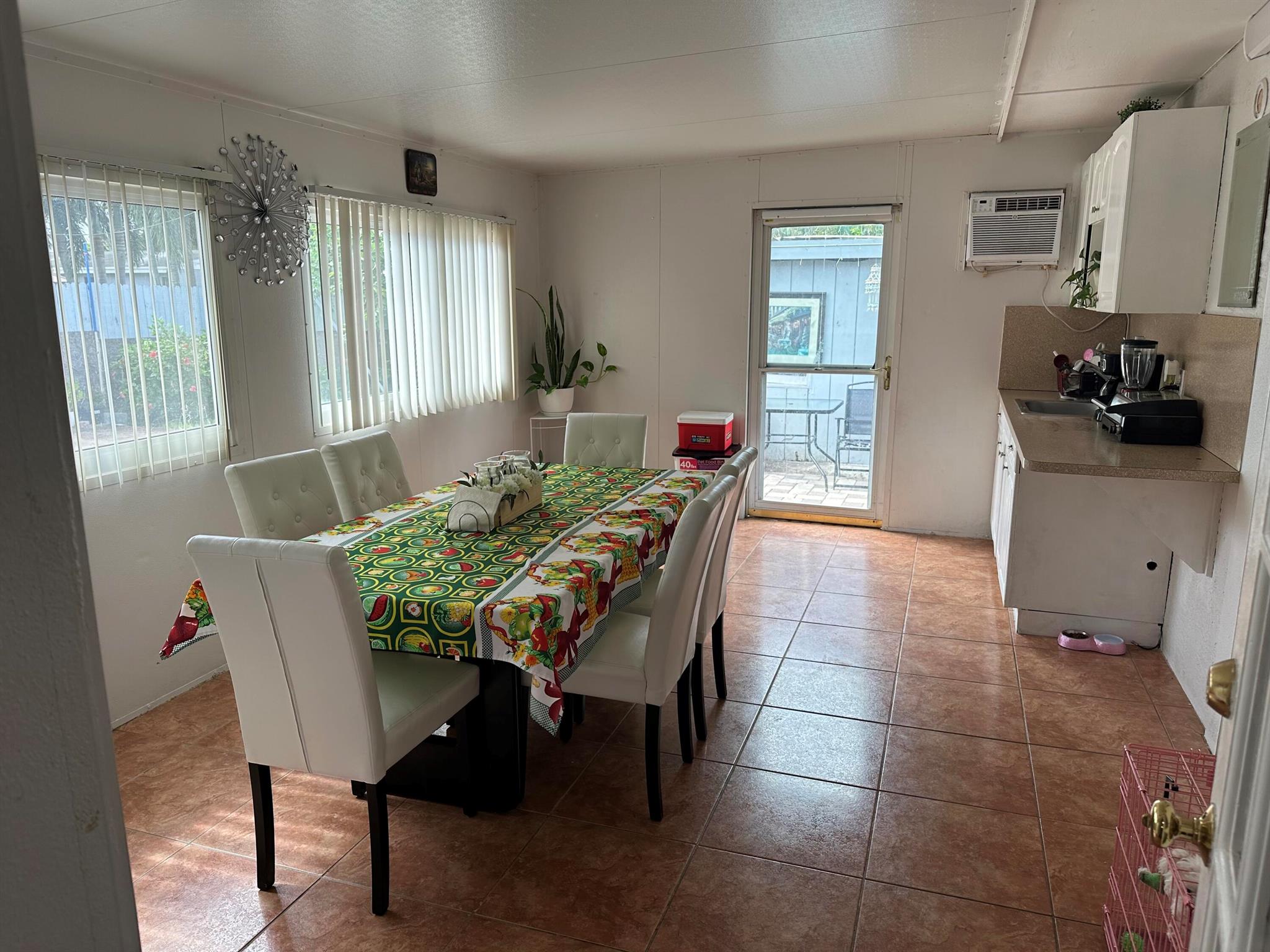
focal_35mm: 24
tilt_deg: -11.6
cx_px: 635
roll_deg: -0.7
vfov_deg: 56.8
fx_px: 881
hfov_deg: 71.6
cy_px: 476
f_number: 1.78
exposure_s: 1/213
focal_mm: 6.86
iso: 64
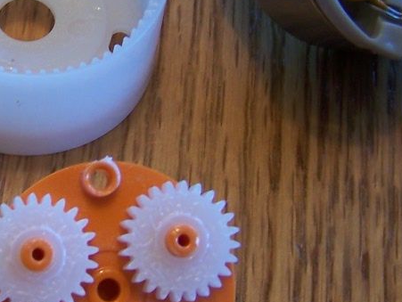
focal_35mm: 101
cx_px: -8
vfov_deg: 14.6
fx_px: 1174
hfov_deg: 18.9
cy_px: 103
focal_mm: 6.3
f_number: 2.8
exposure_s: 1/30
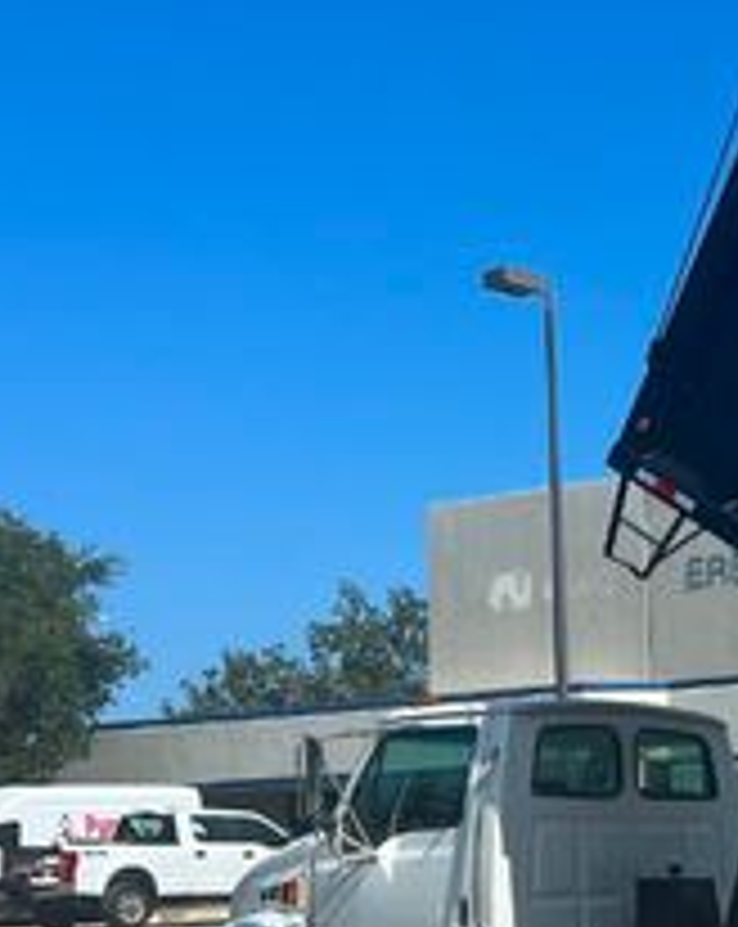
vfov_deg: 23.7
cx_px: 1107
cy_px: 778
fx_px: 2163
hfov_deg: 17.4
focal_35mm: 79
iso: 50
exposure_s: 1/4630
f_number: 1.5
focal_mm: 5.7
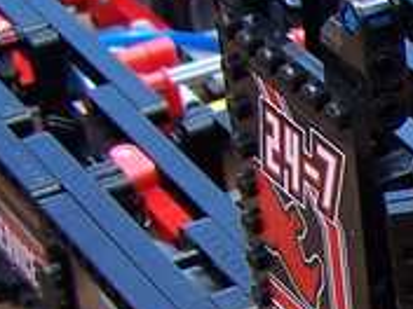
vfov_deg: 8.5
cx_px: 887
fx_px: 2064
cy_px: 332
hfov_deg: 10.3
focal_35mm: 173
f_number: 2.8
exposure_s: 1/250
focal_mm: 6.3
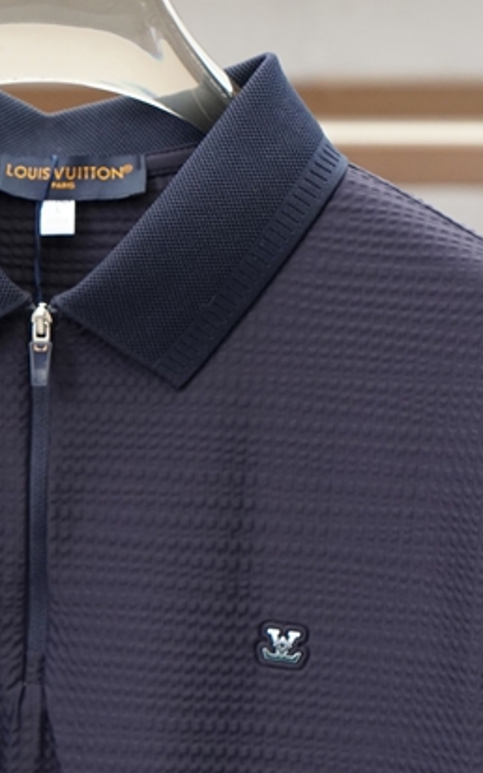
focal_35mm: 216
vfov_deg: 9.7
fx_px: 4551
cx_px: 32
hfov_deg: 6.1
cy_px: 451
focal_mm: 54
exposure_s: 1/125
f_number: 4
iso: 640
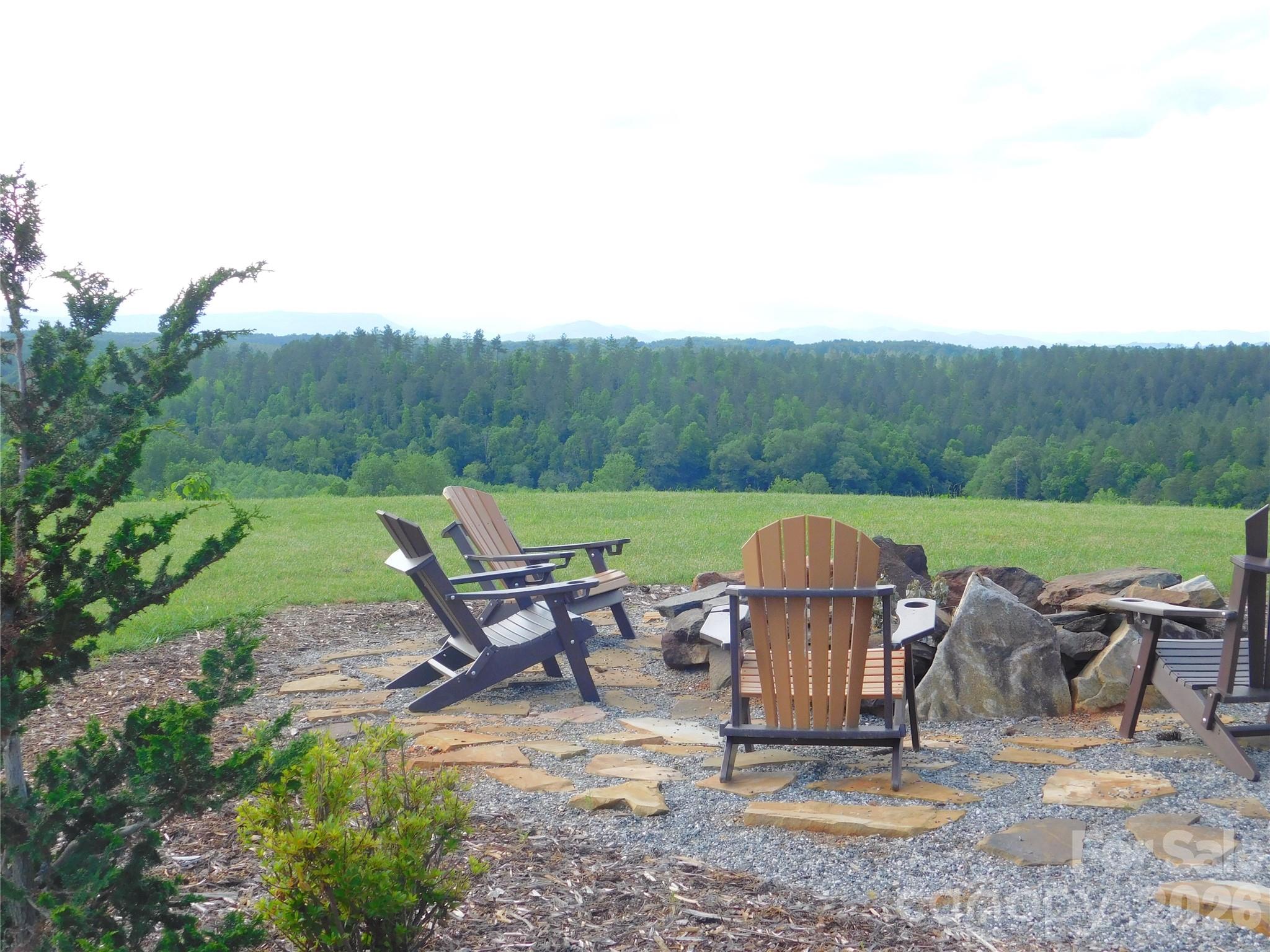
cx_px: 635
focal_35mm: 51
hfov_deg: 37.5
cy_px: 476
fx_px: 1871
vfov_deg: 28.6
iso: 125
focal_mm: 9
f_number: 3.8
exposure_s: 1/320
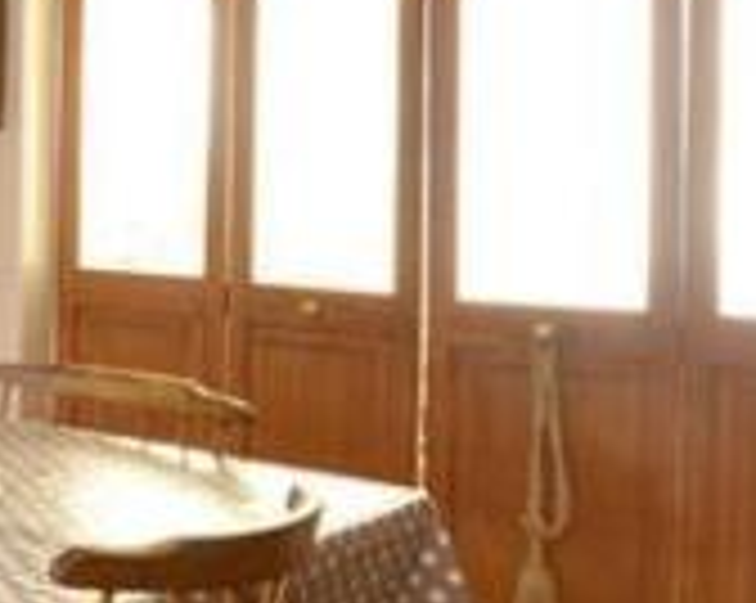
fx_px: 1229
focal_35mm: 55
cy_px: 124
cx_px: -590
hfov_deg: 22.0
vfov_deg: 27.0
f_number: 11
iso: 200
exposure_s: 2.5
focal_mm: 10
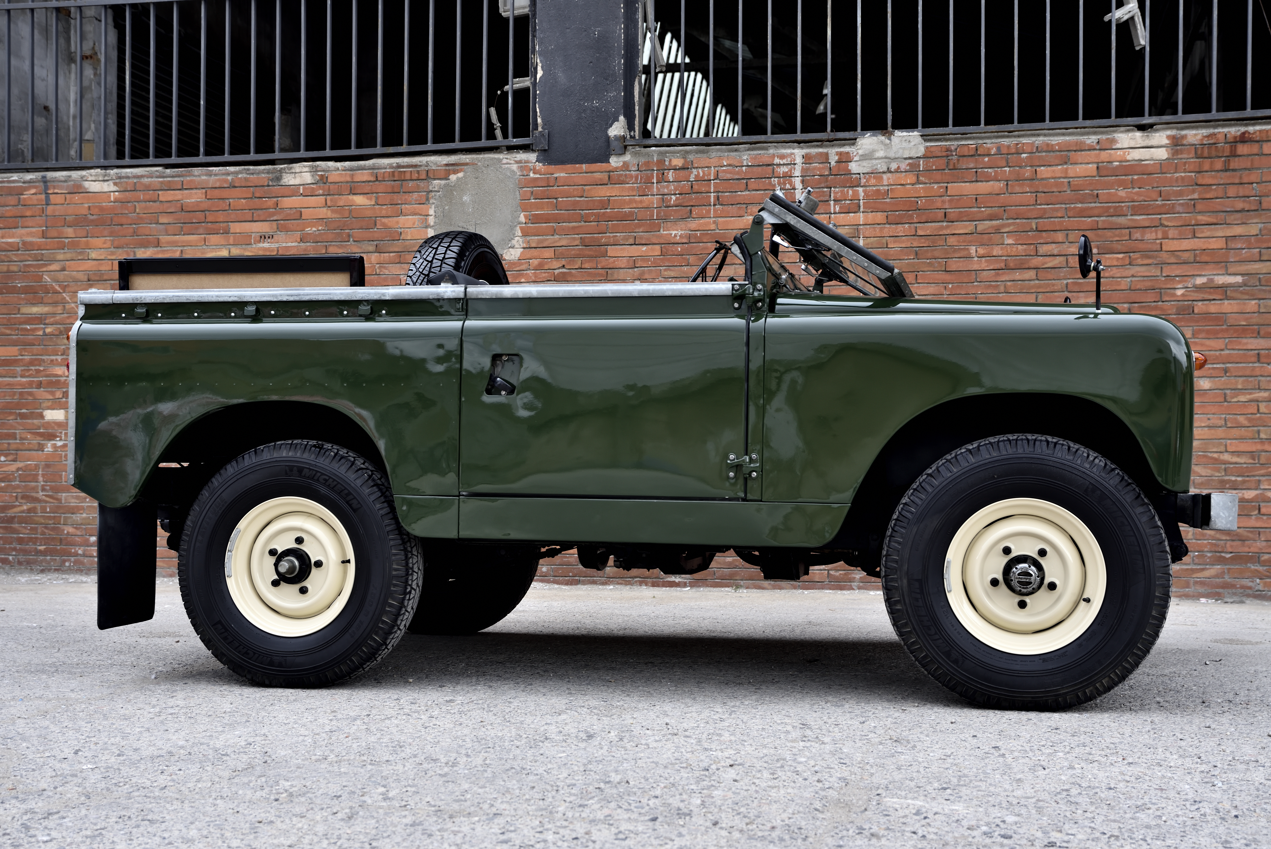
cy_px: 424
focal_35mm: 45
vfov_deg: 29.9
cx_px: 636
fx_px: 1589
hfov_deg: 43.6
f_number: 4
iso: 320
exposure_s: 1/160
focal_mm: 45
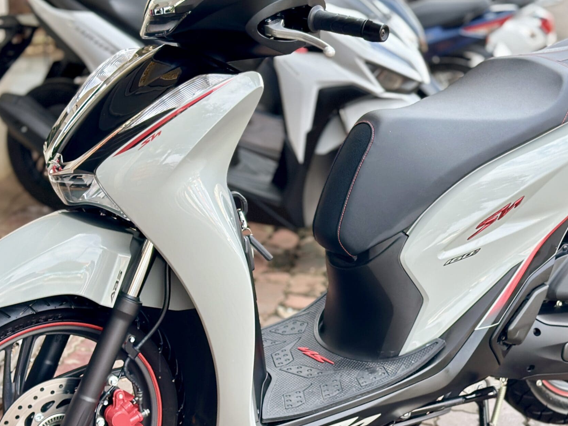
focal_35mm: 74
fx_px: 1214
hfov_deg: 26.3
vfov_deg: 19.9
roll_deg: -1.2
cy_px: 258
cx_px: 300
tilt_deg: -14.9
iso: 80
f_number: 1.78
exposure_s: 1/454
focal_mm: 6.86
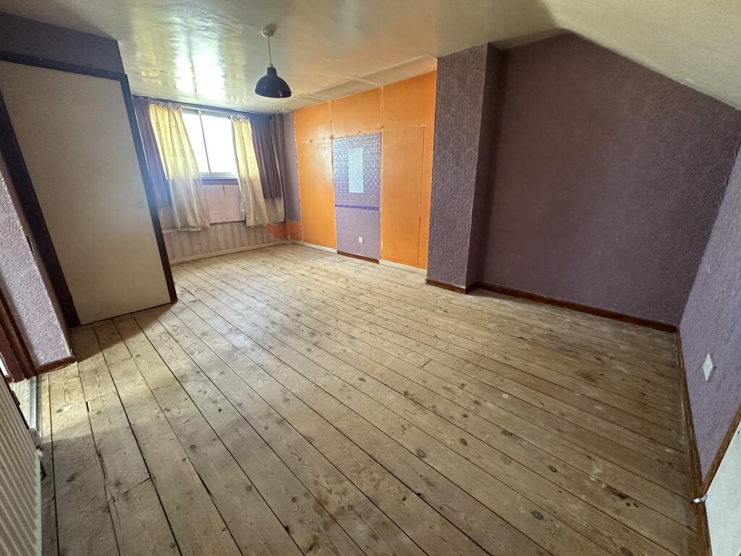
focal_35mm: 14
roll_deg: +0.6
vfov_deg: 85.7
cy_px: 278
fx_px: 300
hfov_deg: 102.1
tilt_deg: -17.8
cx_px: 370
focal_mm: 2.22
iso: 320
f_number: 2.2
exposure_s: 1/82
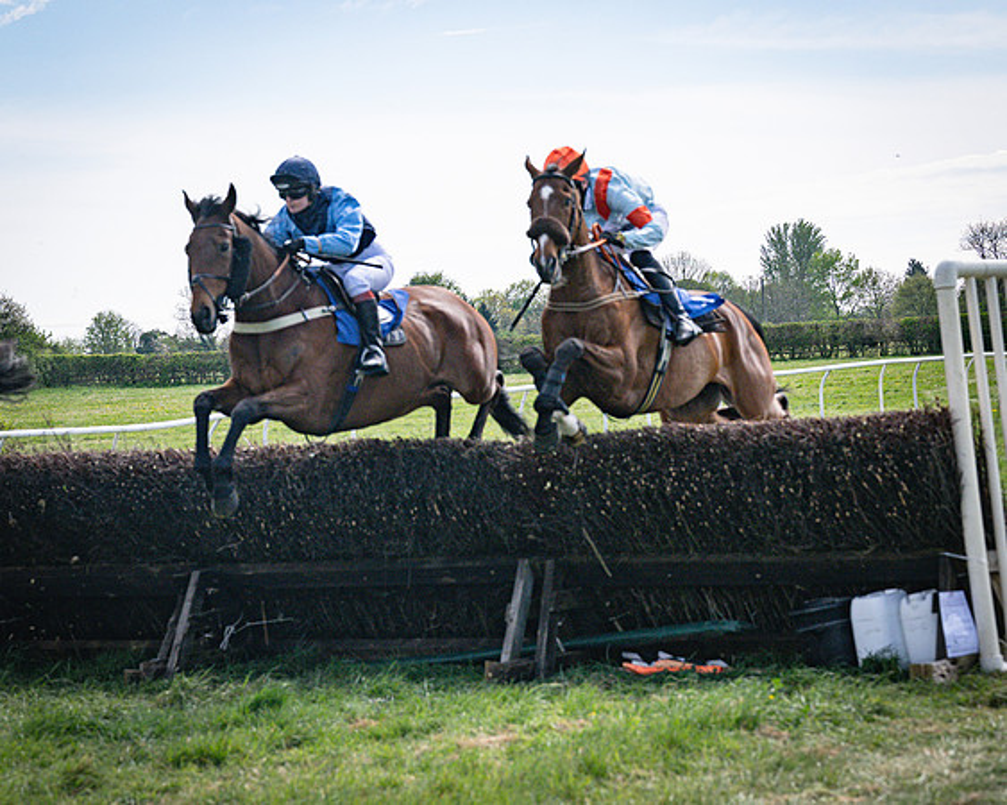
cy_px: 327
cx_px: 247
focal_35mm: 112
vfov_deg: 13.7
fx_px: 3346
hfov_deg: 17.0
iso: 400
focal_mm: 71
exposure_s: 1/4000
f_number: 5
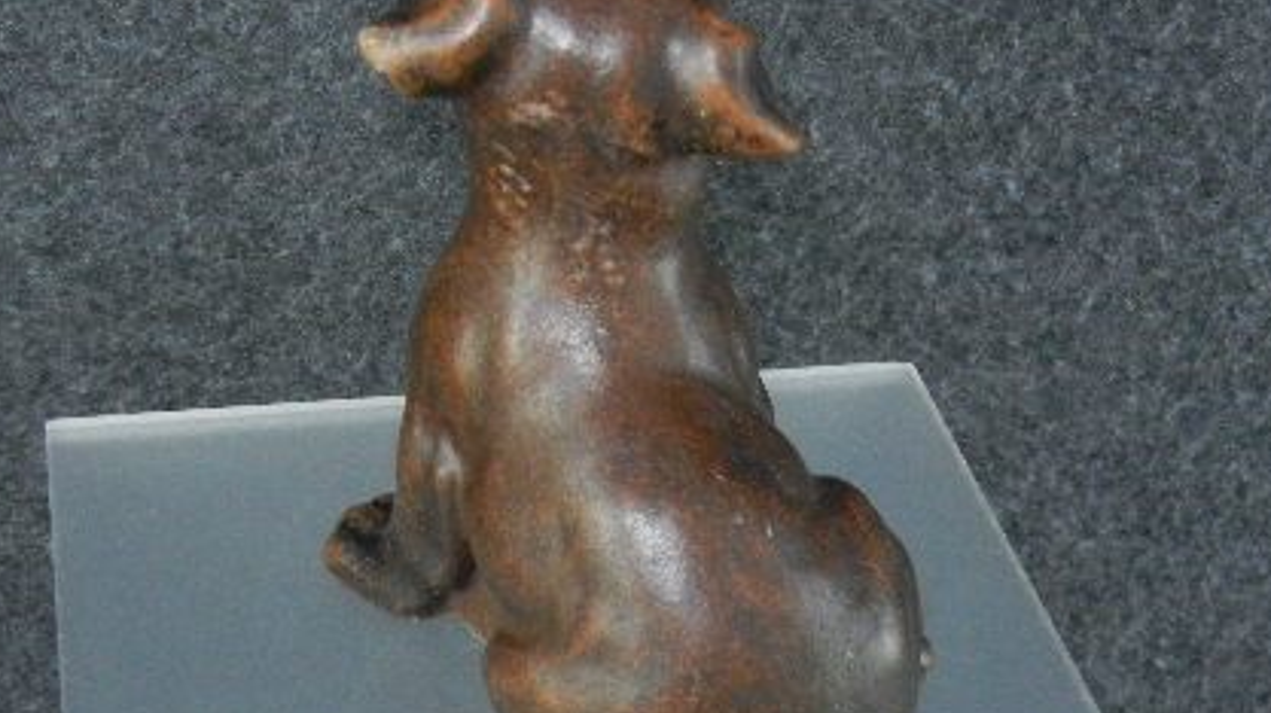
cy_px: 314
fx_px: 2930
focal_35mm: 87
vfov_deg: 13.9
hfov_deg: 24.4
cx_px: 536
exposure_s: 1/30
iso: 800
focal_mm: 9.3
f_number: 3.9
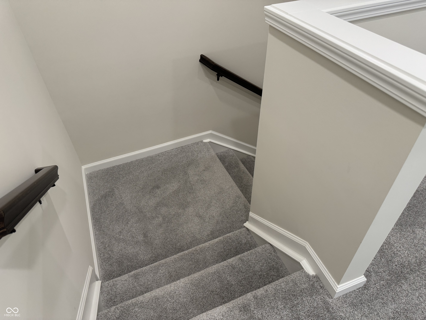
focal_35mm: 24
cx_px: 213
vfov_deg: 56.8
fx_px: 295
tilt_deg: -42.0
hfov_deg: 71.6
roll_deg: +2.4
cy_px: 160
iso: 200
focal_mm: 6.76
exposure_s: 1/120
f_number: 1.78
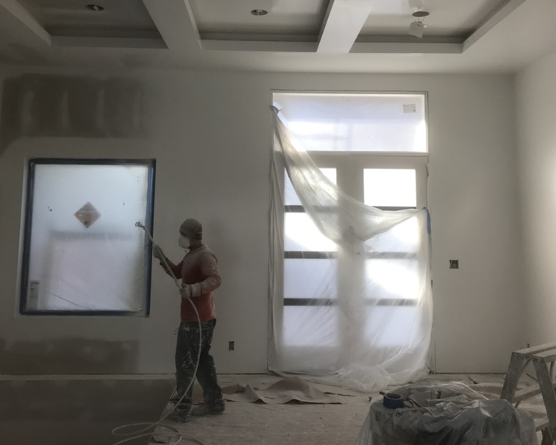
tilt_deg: +7.8
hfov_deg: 49.1
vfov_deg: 39.6
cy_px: 147
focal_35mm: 37
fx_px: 609
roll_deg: -0.5
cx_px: 282
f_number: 1.8
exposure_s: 1/124
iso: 20
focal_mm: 3.99
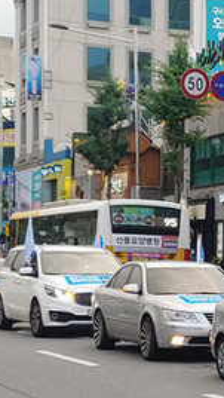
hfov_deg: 9.6
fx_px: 1287
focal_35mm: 122
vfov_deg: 17.5
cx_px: 344
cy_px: 248
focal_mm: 5.88
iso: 150
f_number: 2.4
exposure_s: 1/120
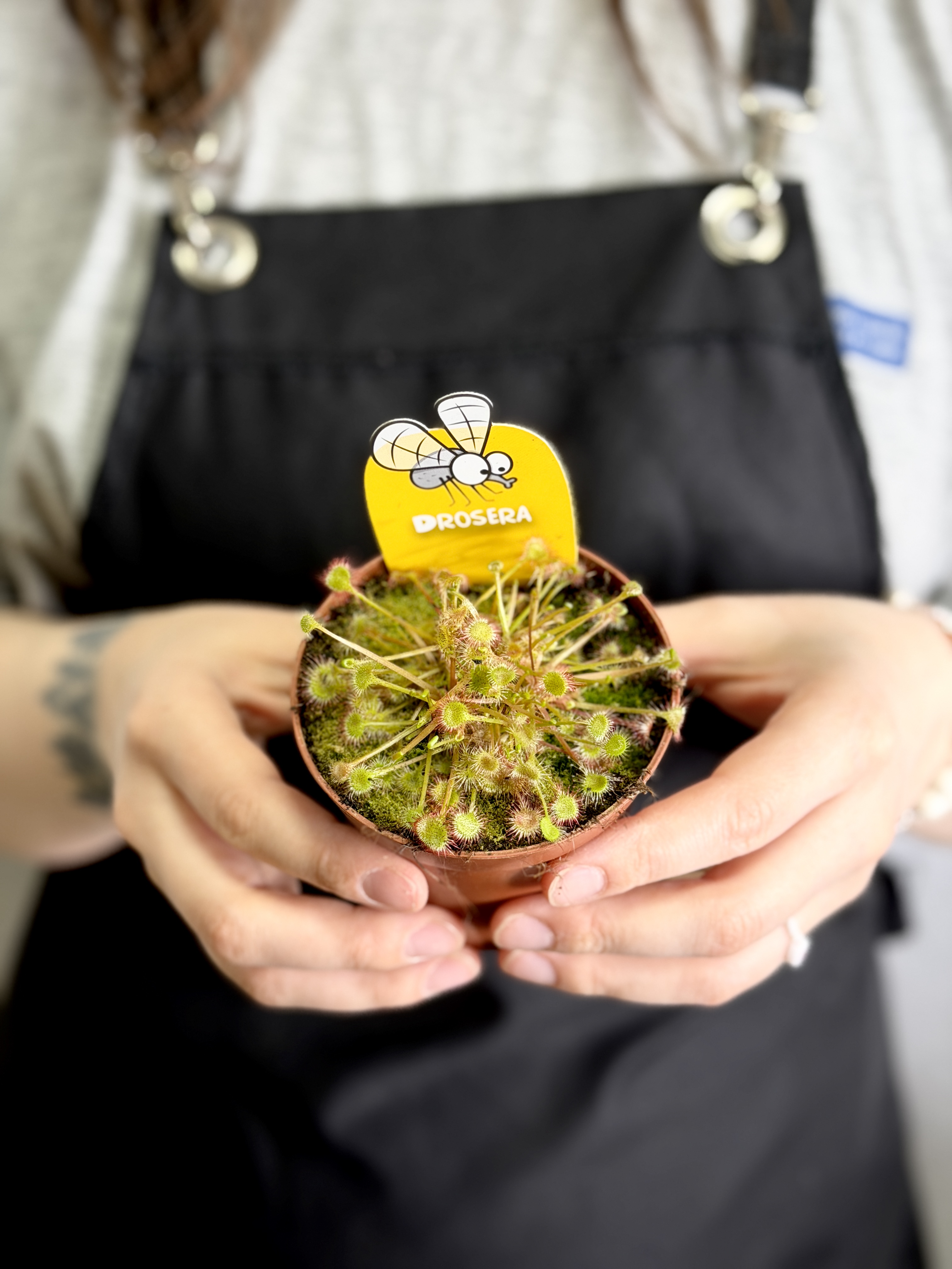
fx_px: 1760
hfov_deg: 30.3
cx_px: 476
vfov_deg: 39.7
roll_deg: -0.2
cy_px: 634
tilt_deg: -16.9
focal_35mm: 48
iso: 80
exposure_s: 1/121
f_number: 1.78
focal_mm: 6.76
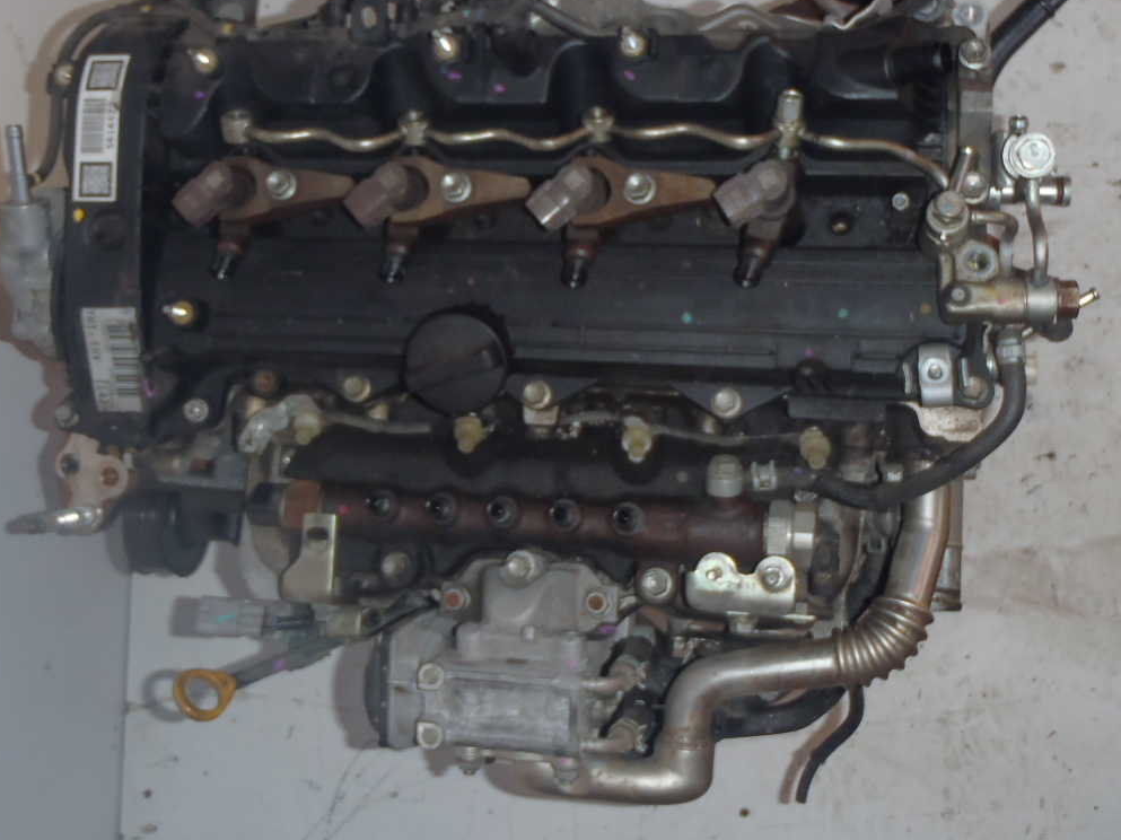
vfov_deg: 29.5
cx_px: 561
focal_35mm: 49
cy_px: 308
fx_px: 1586
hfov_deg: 38.9
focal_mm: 6.83
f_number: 4.6
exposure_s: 1/40
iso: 100
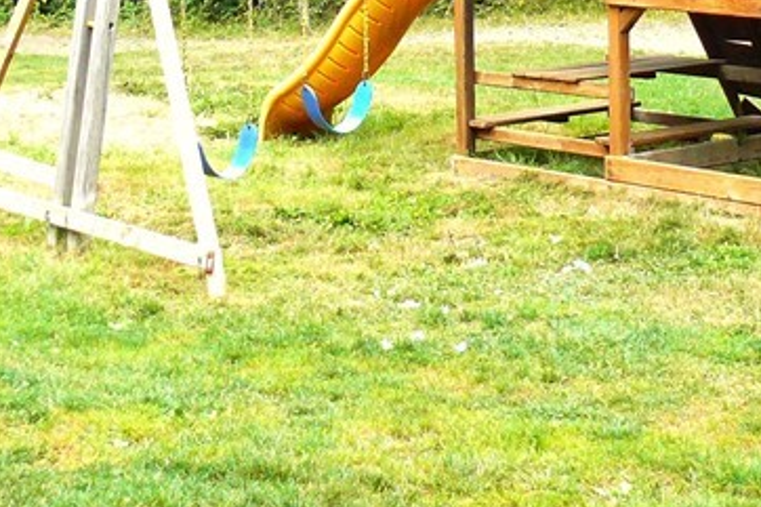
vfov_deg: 12.6
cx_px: 328
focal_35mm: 106
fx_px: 2240
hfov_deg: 19.3
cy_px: -82
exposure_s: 1/100
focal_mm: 6
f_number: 2.8
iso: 200
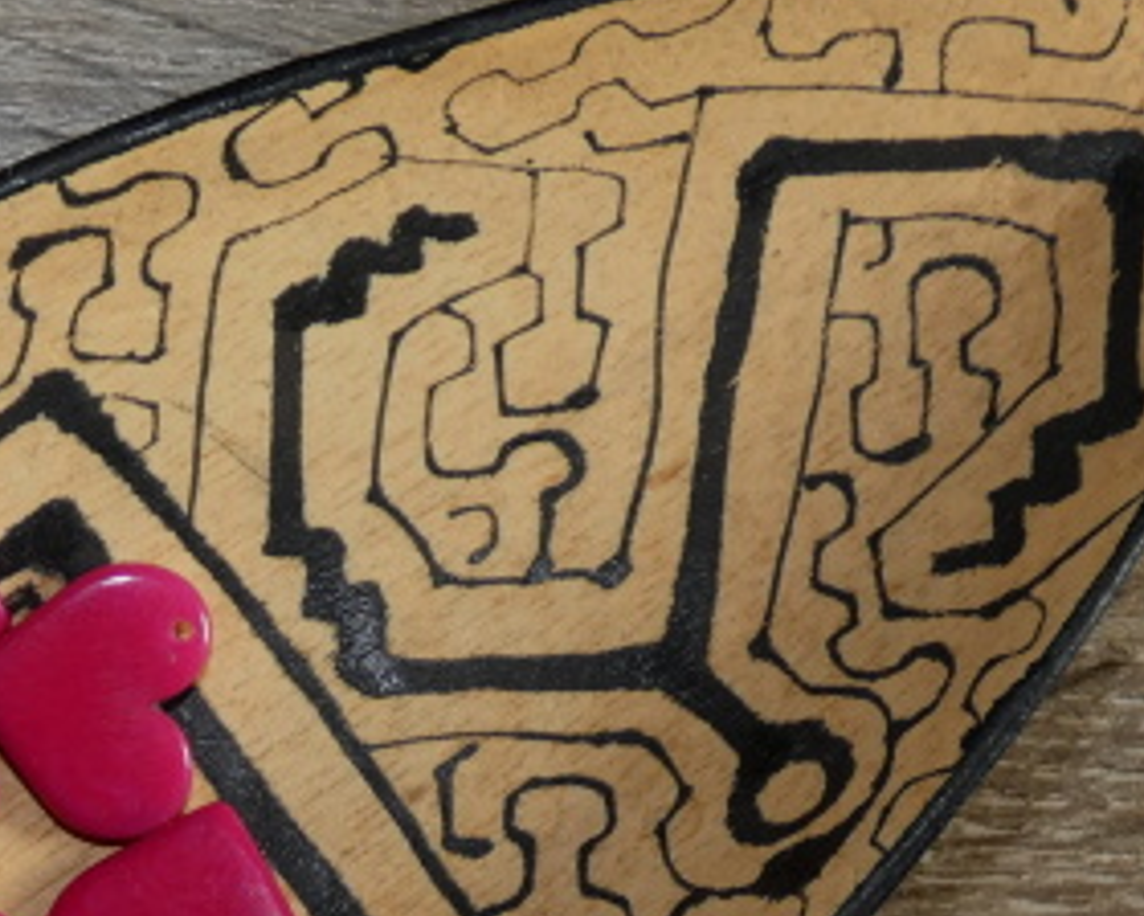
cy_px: 965
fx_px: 3589
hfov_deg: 17.5
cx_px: -94
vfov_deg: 14.3
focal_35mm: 106
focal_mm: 6.8
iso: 80
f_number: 3.5
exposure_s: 1/60
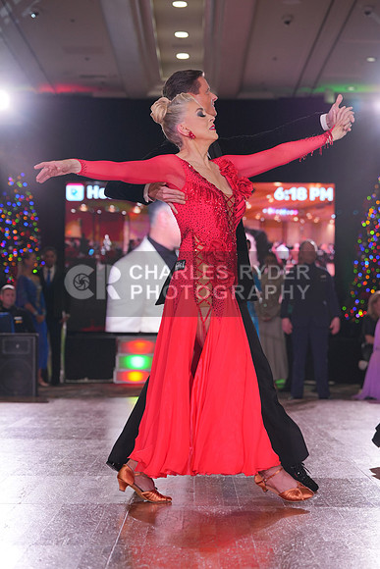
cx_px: 190
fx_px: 1345
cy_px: 284
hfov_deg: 16.1
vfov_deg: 23.9
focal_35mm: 85
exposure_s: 1/500
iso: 1000
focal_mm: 85
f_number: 4
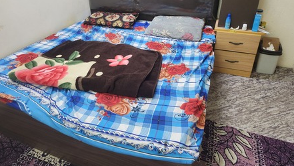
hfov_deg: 71.9
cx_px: 144
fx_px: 203
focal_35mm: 26
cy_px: 59
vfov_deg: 43.9
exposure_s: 1/60
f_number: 1.8
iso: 640
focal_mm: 5.4
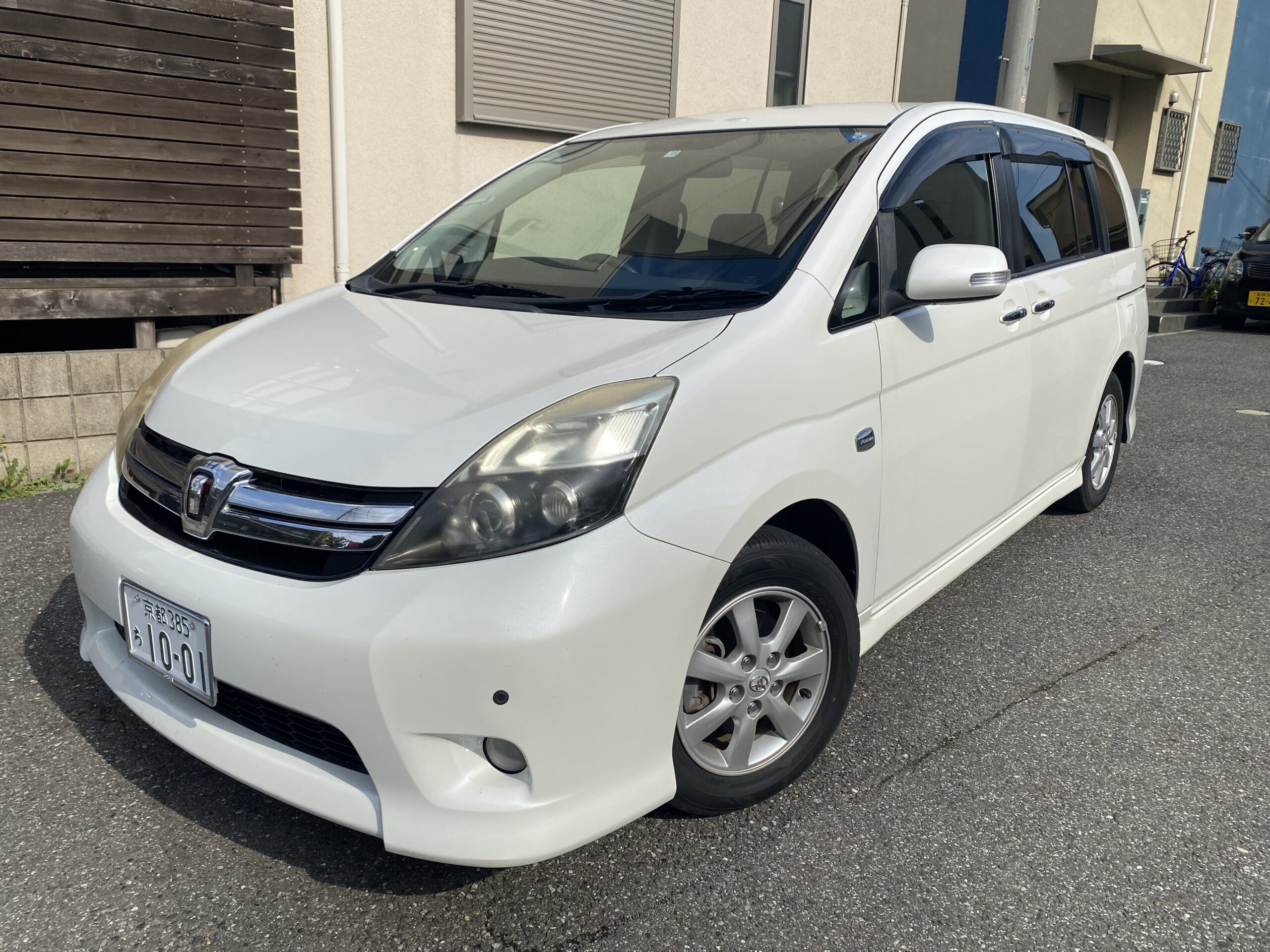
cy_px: 476
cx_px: 635
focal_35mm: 26
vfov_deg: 53.1
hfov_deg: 67.3
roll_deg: -2.9
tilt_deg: -13.5
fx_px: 954
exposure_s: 1/4115
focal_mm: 4.25
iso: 32
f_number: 1.8
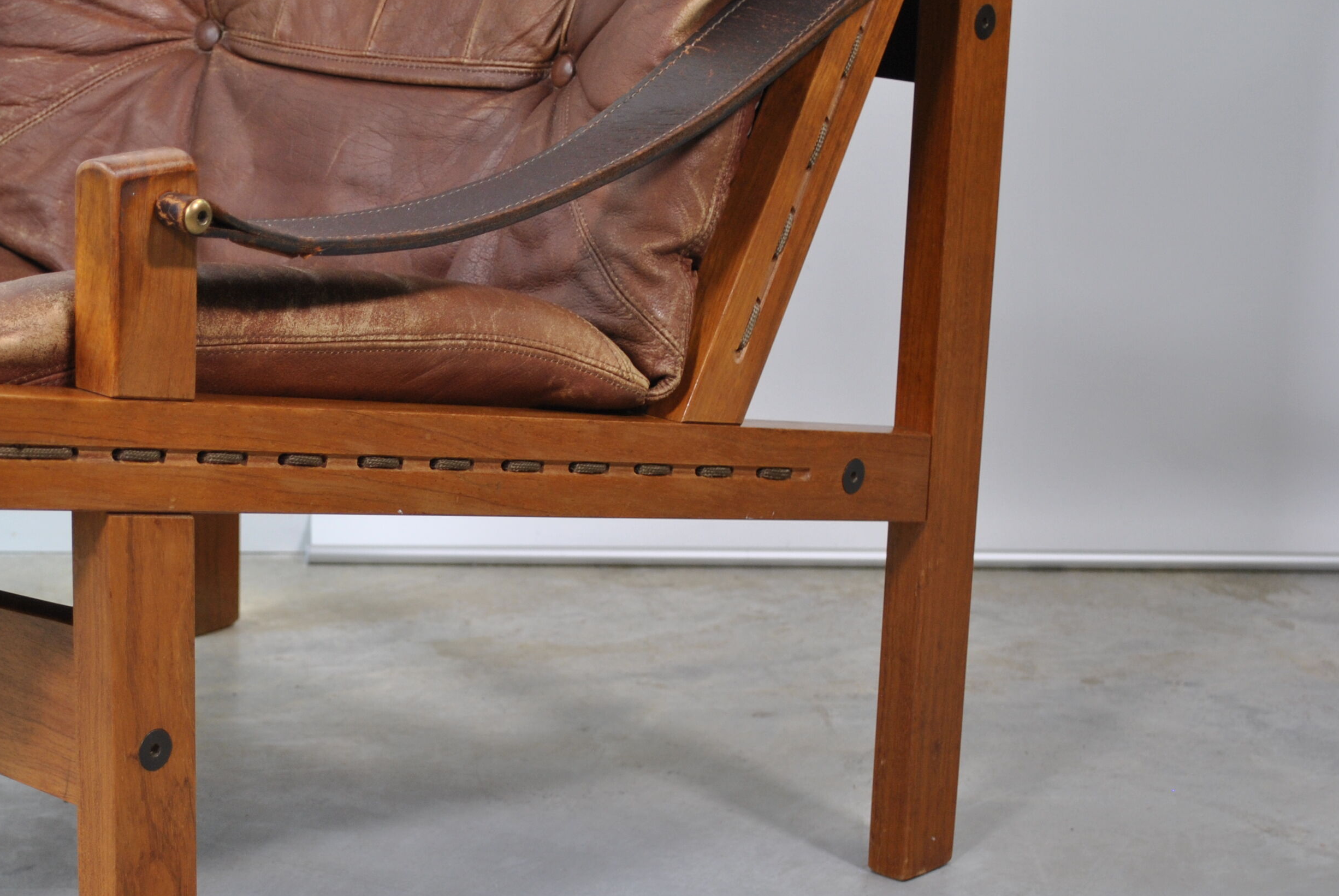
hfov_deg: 22.3
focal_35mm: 90
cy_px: 581
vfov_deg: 15.2
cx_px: 285
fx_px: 3352
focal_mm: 38
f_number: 5
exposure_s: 1/20
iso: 200
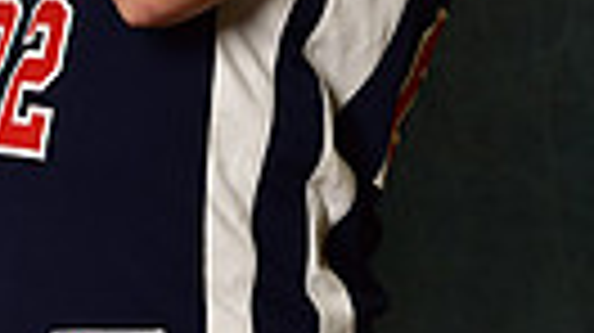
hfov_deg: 4.0
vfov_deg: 2.3
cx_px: -400
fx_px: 8420
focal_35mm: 535
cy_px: -389
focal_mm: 116
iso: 250
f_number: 5.6
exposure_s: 1/100
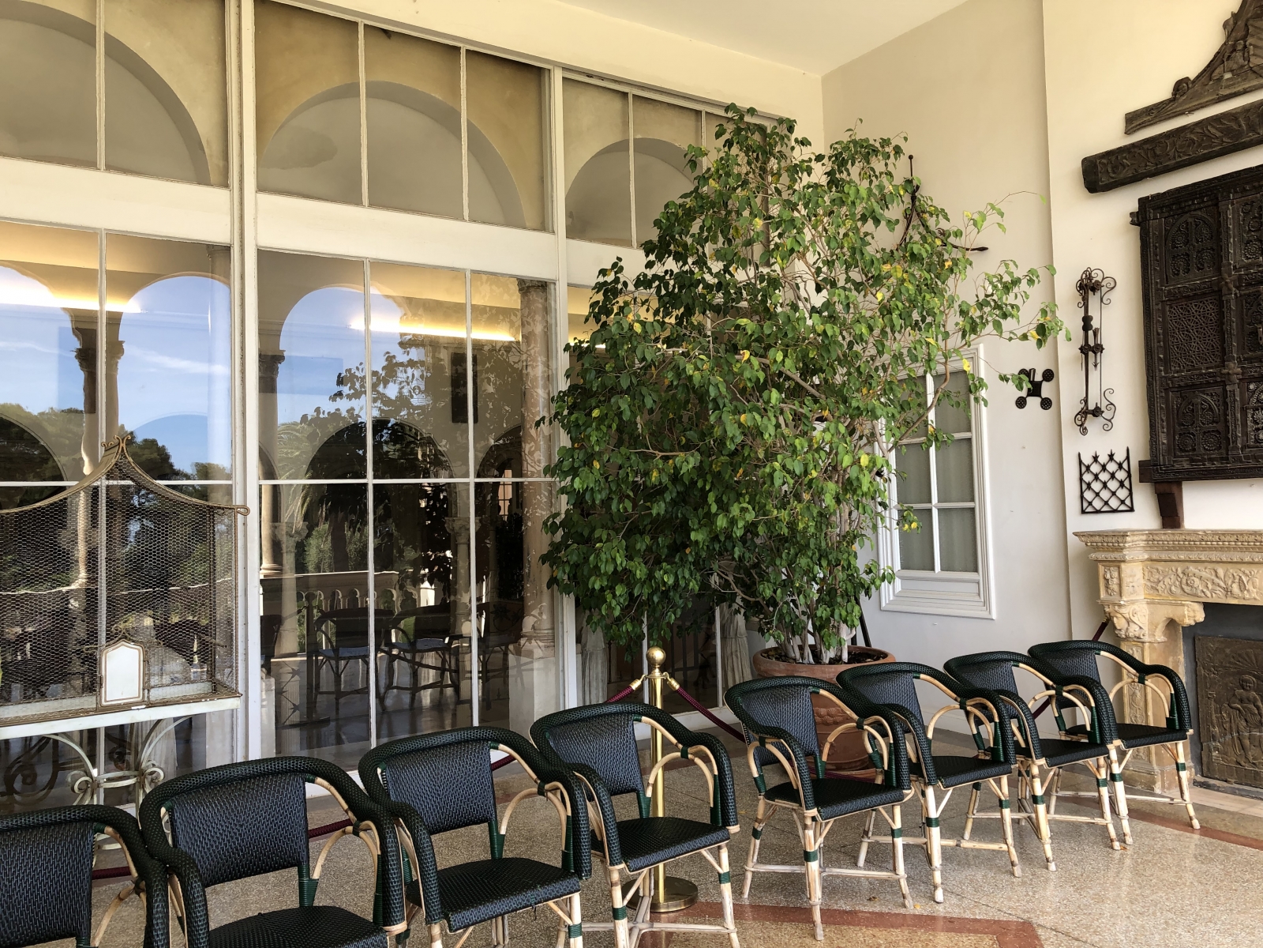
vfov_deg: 49.7
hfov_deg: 63.4
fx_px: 1022
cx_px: 632
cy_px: 474
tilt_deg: +2.5
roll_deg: +0.4
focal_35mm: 28
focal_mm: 3.99
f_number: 1.8
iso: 32
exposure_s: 1/121
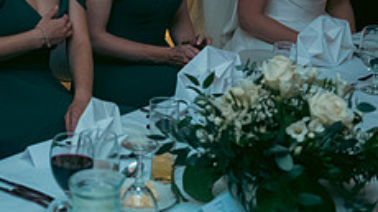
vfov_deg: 9.9
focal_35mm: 119
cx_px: -18
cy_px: -98
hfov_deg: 17.5
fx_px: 1192
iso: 800
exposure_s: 1/160
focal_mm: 45
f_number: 3.5
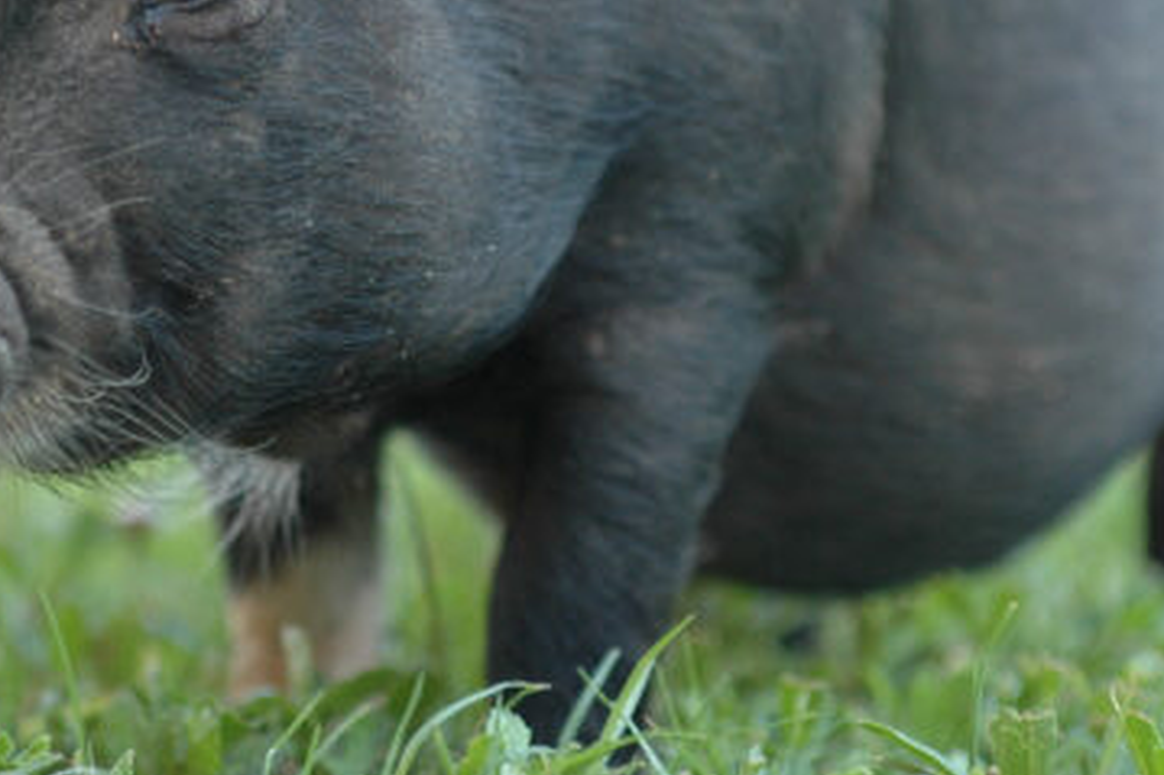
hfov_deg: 4.0
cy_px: -31
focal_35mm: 513
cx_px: 473
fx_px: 16579
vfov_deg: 2.7
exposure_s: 1/200
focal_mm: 160
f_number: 3.5
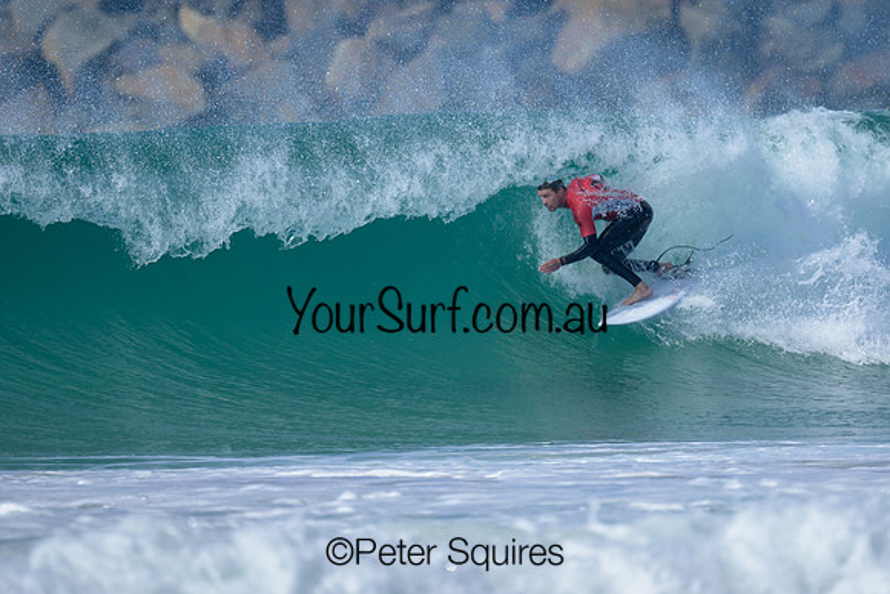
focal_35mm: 1100
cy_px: 234
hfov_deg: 1.9
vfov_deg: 1.3
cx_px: 442
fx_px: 27195
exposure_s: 1/2000
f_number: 6.3
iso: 320
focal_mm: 800
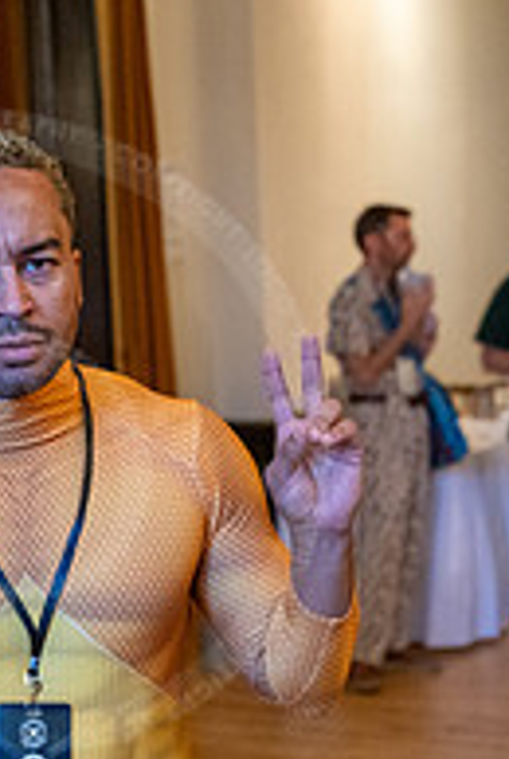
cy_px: 583
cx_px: 59
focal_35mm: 81
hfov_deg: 16.7
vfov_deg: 24.7
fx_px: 1712
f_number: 2.5
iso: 6400
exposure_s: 1/250
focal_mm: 35
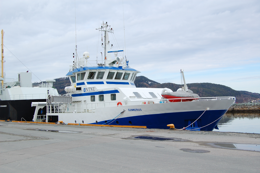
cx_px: 130
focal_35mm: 46
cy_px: 86
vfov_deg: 28.9
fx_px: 336
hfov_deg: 42.4
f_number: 9
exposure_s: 1/250
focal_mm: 31
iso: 200
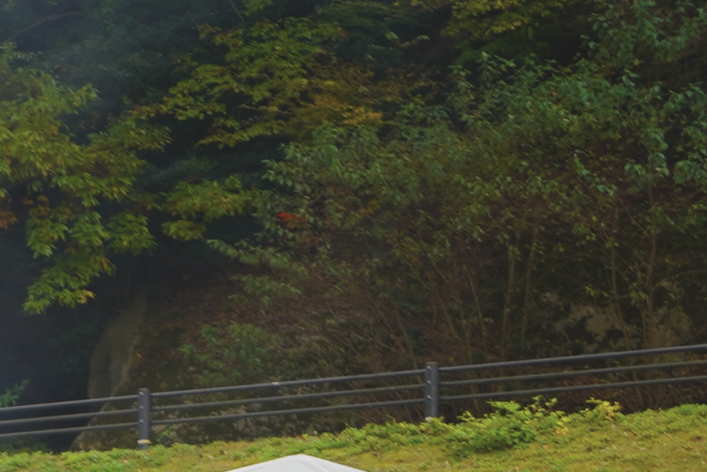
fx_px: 2789
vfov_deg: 9.4
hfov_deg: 12.0
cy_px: 674
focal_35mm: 142
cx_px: -927
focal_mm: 29
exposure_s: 1/50
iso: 100
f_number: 4.5
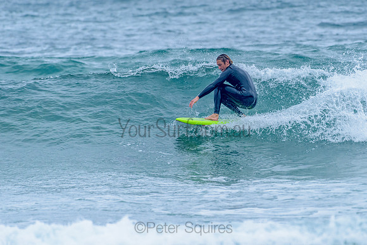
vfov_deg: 2.2
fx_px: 6401
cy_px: 107
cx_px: 217
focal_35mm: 628
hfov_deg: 3.3
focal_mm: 500
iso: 800
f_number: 5.6
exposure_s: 1/2000
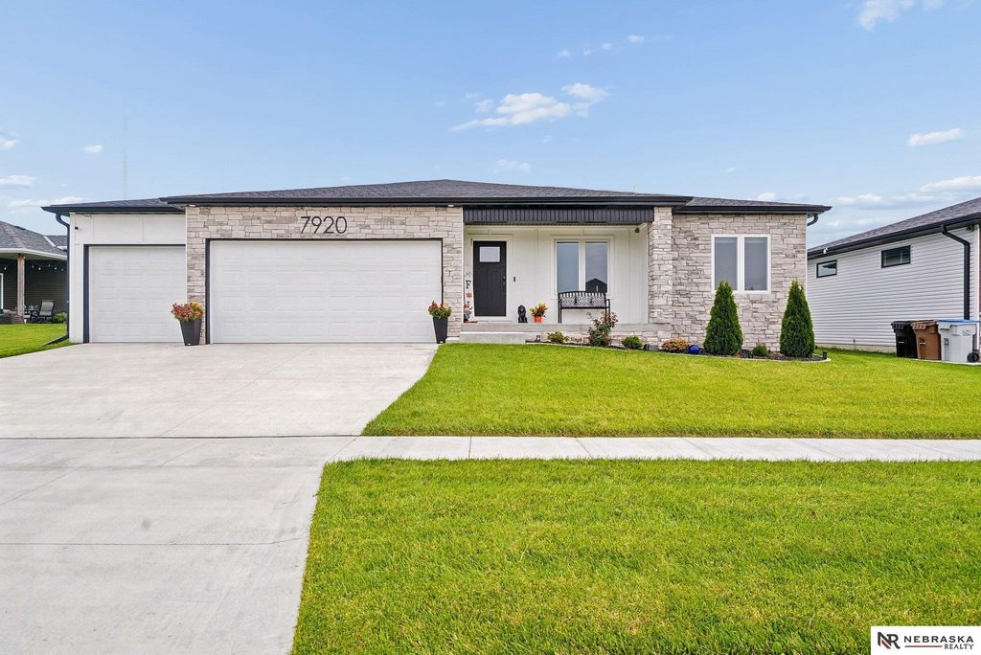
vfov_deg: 62.0
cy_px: 328
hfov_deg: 83.9
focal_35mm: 20
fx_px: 545
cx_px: 490
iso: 200
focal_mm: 20
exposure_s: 1/25
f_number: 8
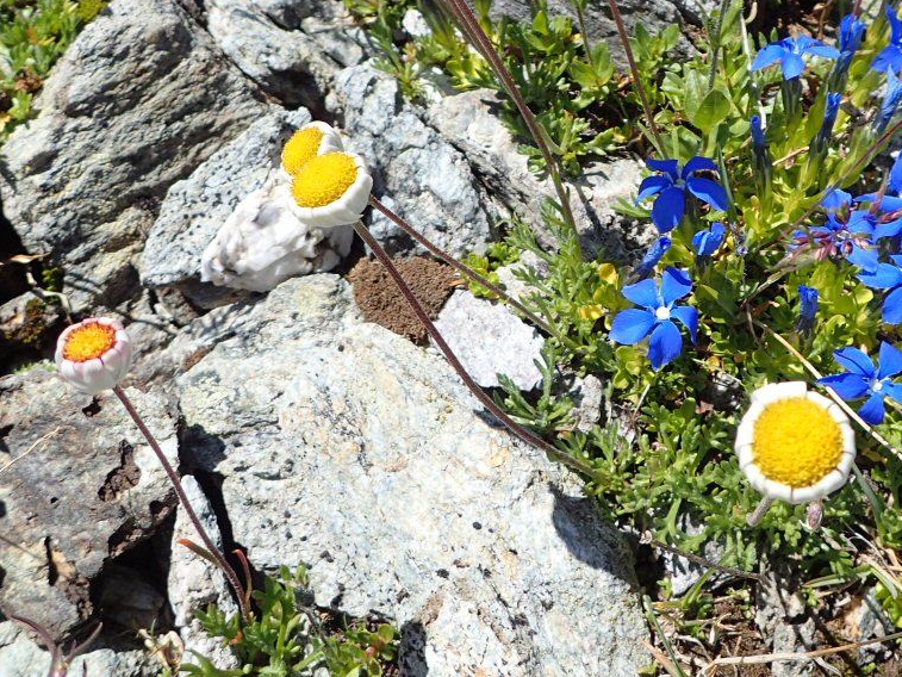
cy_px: 199
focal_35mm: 44
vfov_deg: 32.5
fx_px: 1147
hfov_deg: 42.0
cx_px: 640
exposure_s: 1/160
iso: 100
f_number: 8
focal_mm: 4.5
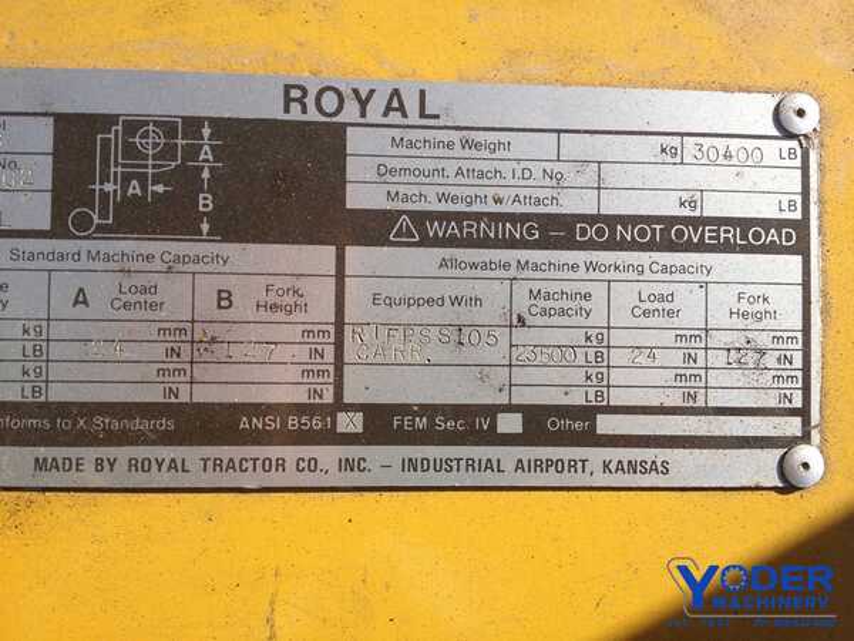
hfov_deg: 52.6
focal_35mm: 35
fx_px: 863
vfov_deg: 40.7
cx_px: 427
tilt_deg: -72.1
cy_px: 320
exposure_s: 1/986
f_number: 2.4
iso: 50
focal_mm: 4.28
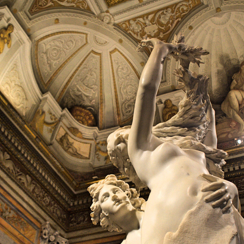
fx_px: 444
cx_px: 122
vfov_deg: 30.5
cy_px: 165
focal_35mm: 56
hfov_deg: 30.7
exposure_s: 1/100
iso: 1600
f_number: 4.2
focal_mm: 29
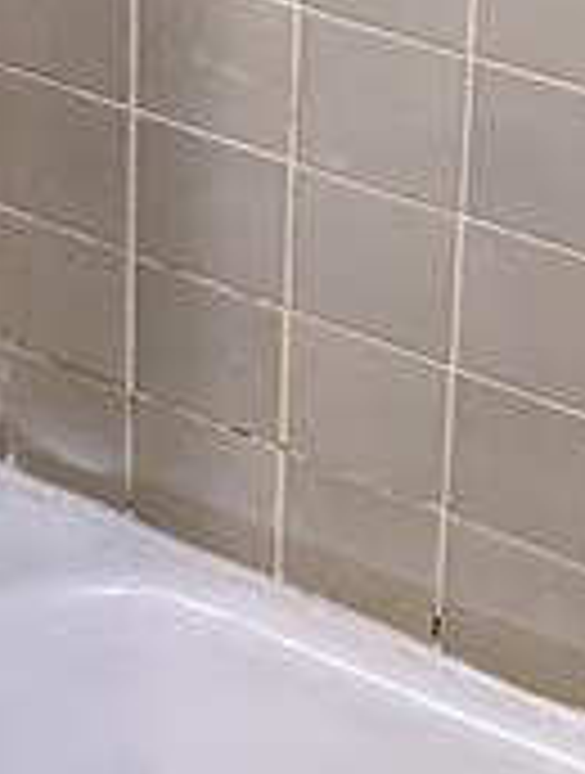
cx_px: -36
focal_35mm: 107
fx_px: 2399
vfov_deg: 15.6
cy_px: -626
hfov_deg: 13.7
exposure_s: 1/120
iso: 163
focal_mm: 6.9
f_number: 1.68
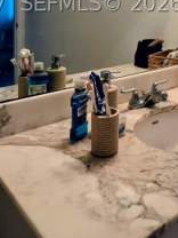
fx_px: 274
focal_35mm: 40
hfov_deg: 34.3
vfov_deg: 41.2
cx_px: 155
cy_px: 3
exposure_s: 1/60
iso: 250
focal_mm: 2.2
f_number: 2.2
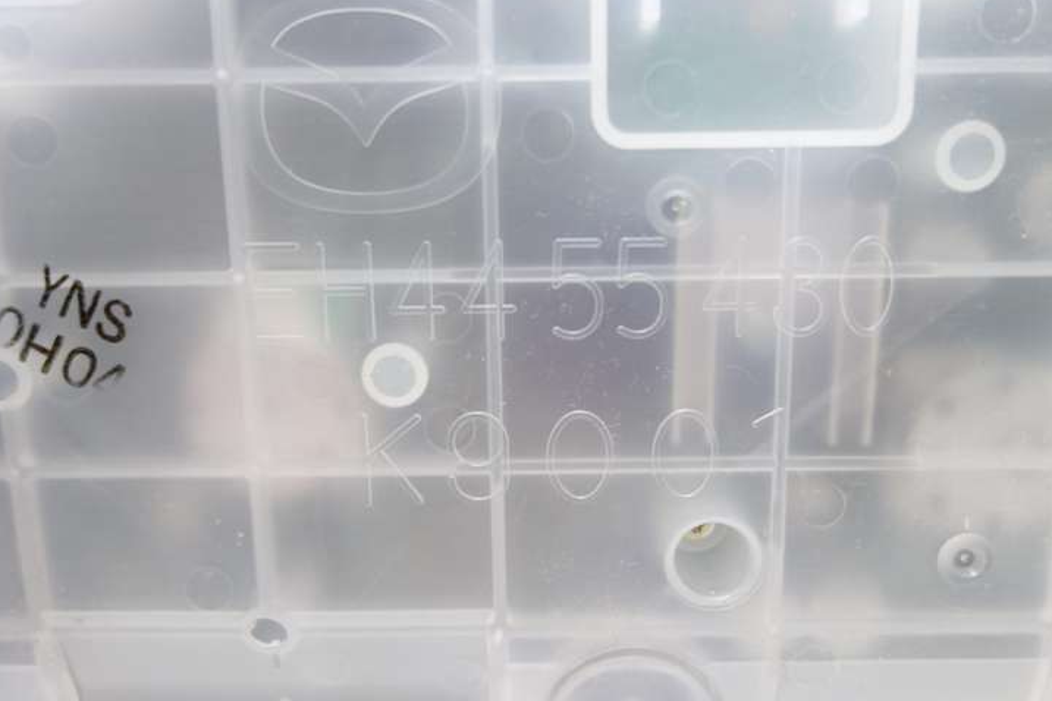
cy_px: 337
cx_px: 550
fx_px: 877
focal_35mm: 30
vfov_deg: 43.6
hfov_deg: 61.9
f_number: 2
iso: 125
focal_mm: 10.53
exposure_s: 1/30
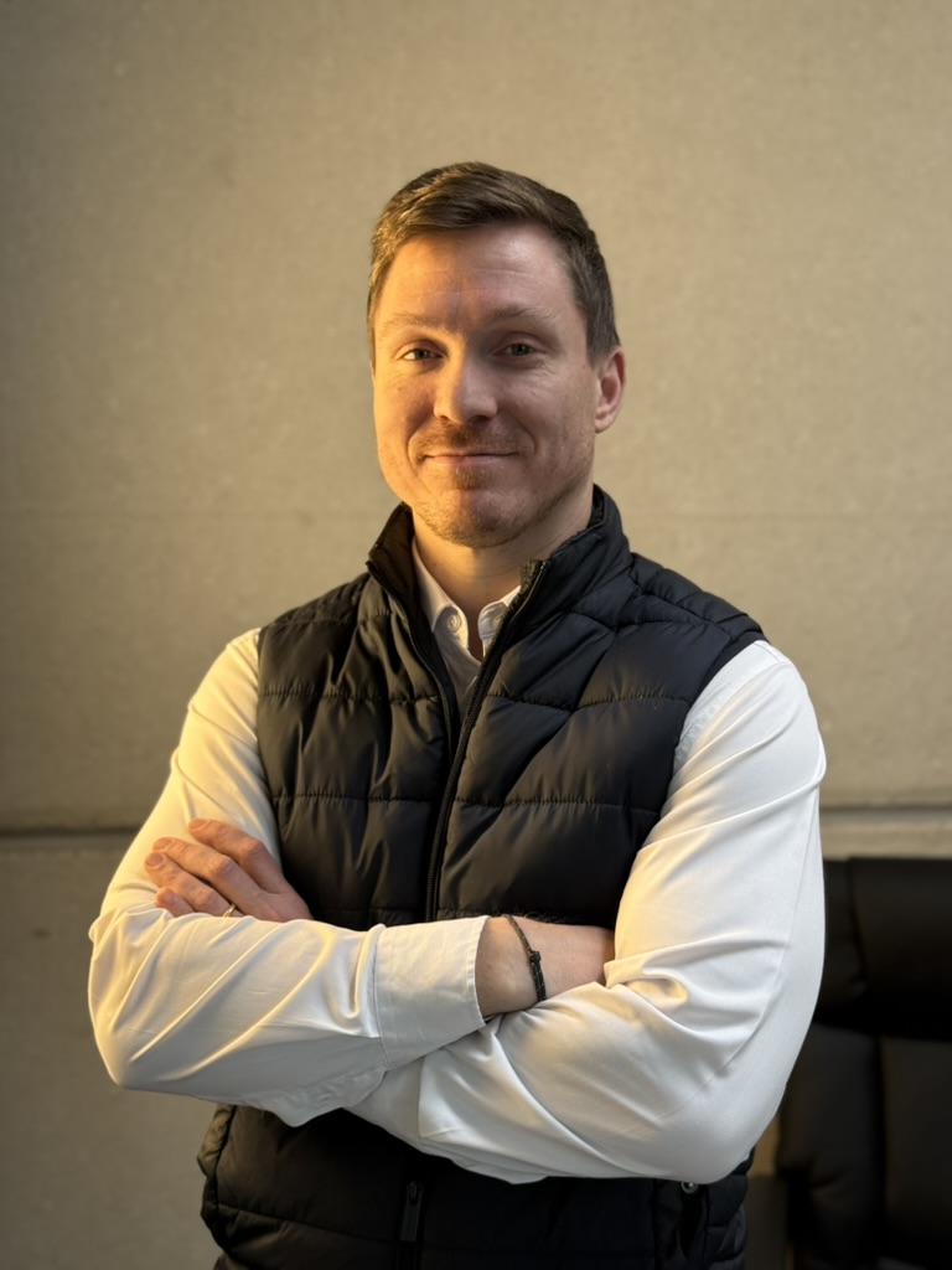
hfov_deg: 30.3
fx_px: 1760
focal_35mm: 48
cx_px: 476
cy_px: 635
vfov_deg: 39.7
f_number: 1.78
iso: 100
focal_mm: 6.76
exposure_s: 1/107
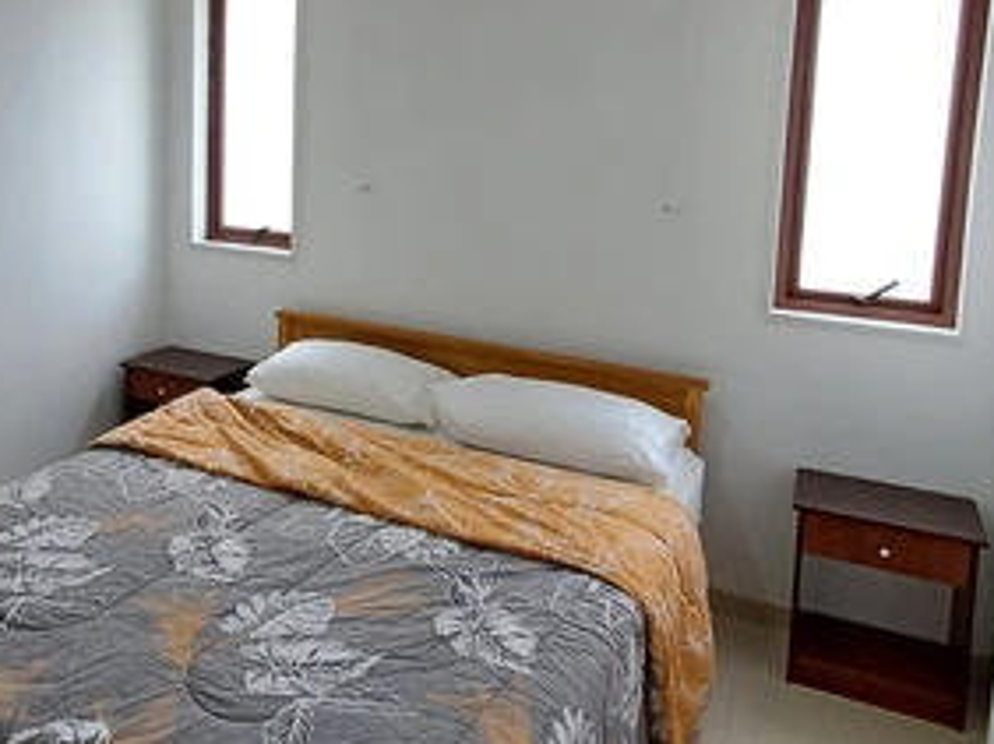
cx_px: 356
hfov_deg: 68.0
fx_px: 717
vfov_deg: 53.0
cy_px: 212
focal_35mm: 25
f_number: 2.2
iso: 100
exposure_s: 1/50
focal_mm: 1.64
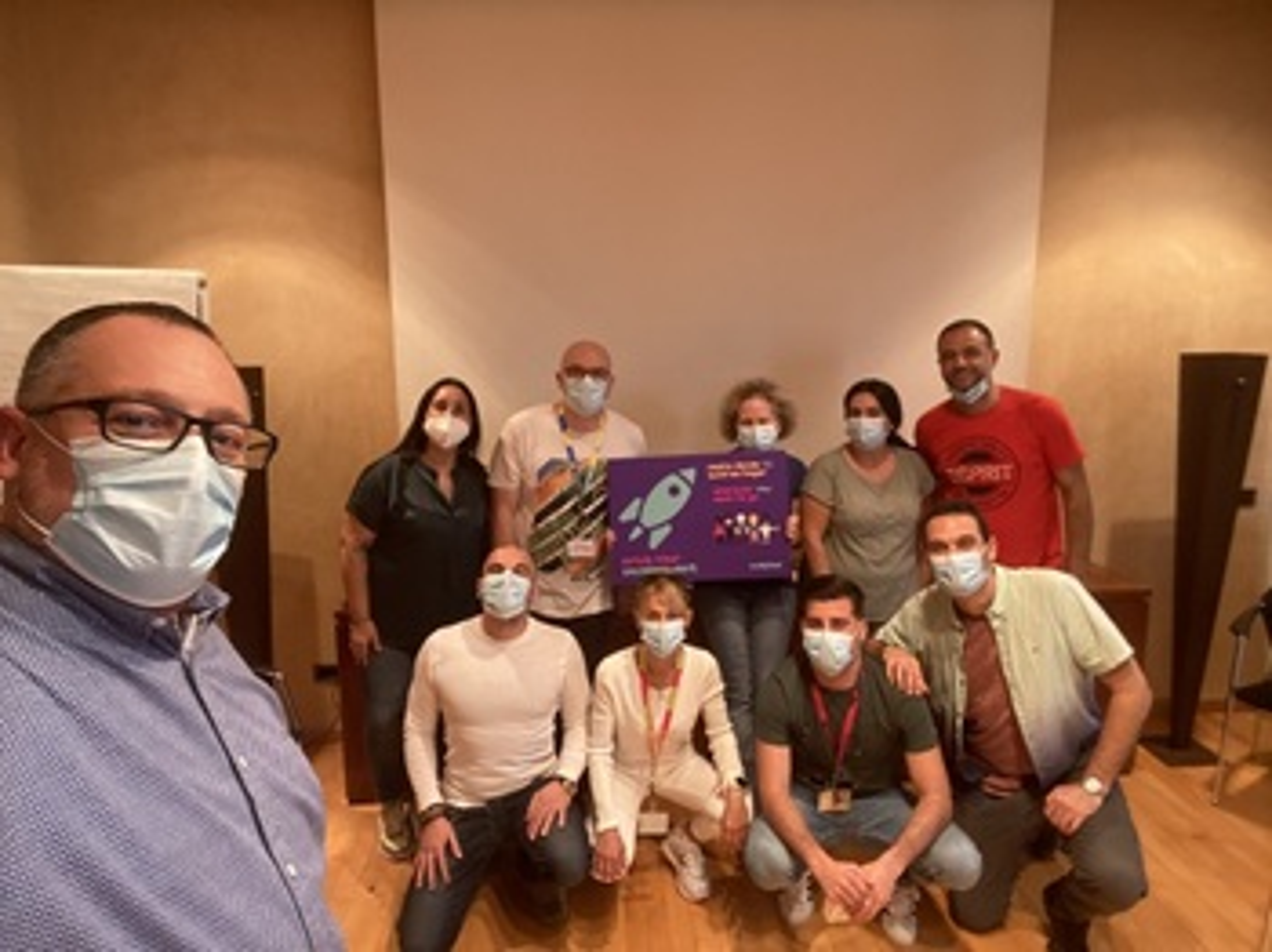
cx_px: 636
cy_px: 476
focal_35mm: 23
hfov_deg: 74.0
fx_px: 845
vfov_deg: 58.8
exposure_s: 1/50
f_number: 2.2
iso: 250
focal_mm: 2.71
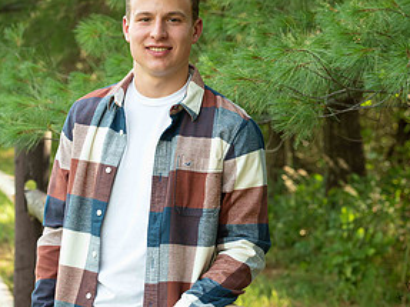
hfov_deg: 14.5
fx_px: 1610
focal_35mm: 136
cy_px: 149
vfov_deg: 10.9
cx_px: 180
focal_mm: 70
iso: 400
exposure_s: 1/200
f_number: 5
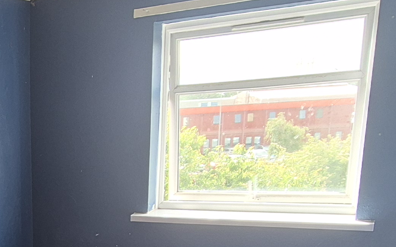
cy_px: 292
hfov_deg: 32.3
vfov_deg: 22.6
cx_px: -67
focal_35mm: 53
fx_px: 572
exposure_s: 1/50
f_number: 2.2
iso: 50
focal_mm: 2.2
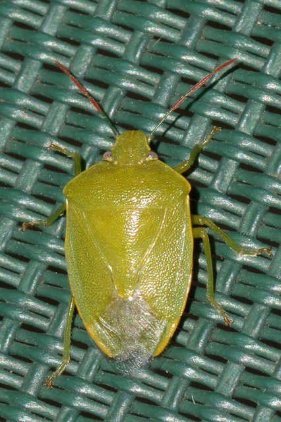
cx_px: 140
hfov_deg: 9.1
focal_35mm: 150
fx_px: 1758
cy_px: 211
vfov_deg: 13.7
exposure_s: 1/200
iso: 100
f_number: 20
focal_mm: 100
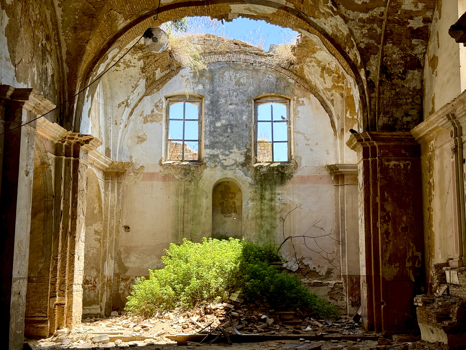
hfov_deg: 39.7
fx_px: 646
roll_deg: +0.2
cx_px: 233
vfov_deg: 30.3
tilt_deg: +8.2
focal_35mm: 48
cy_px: 175
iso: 64
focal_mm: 6.76
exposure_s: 1/606
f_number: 1.78
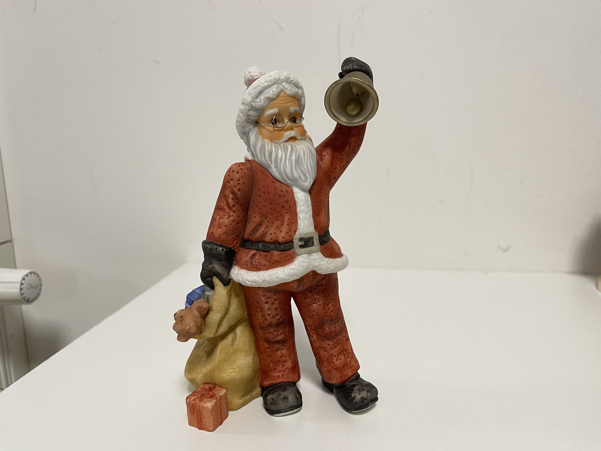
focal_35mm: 25
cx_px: 300
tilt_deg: -11.7
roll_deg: +0.3
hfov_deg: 69.4
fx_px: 434
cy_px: 226
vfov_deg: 54.9
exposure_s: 1/50
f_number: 1.6
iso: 80
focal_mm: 5.1
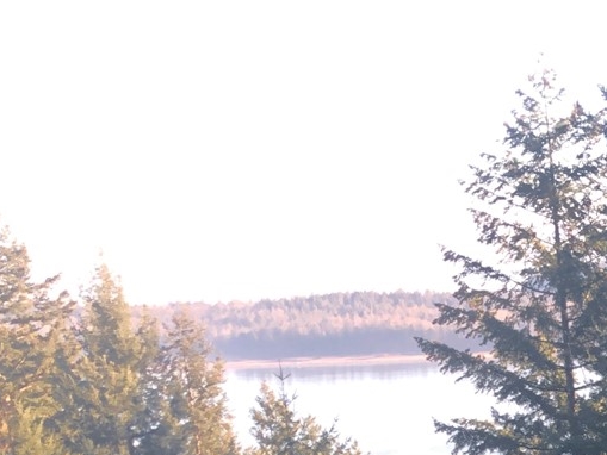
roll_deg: +2.8
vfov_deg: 16.1
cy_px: 559
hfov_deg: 19.1
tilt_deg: -10.8
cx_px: 942
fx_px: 1543
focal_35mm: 88
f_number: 1.8
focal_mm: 3.99
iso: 64
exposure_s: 1/120
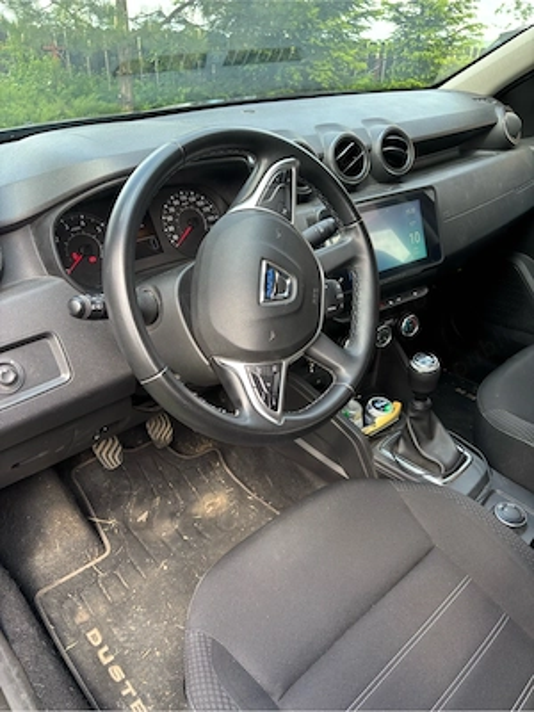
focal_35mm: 26
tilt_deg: -30.4
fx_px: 535
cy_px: 356
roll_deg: -2.5
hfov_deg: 53.1
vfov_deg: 67.3
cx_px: 267
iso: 64
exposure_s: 1/121
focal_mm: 5.96
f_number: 1.6
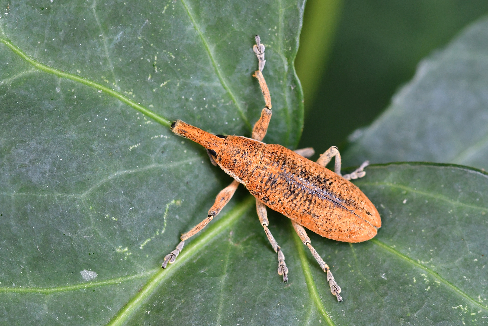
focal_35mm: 157
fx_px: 2129
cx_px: 244
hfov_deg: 13.1
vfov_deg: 8.7
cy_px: 163
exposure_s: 1/80
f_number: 11
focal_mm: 105
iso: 800
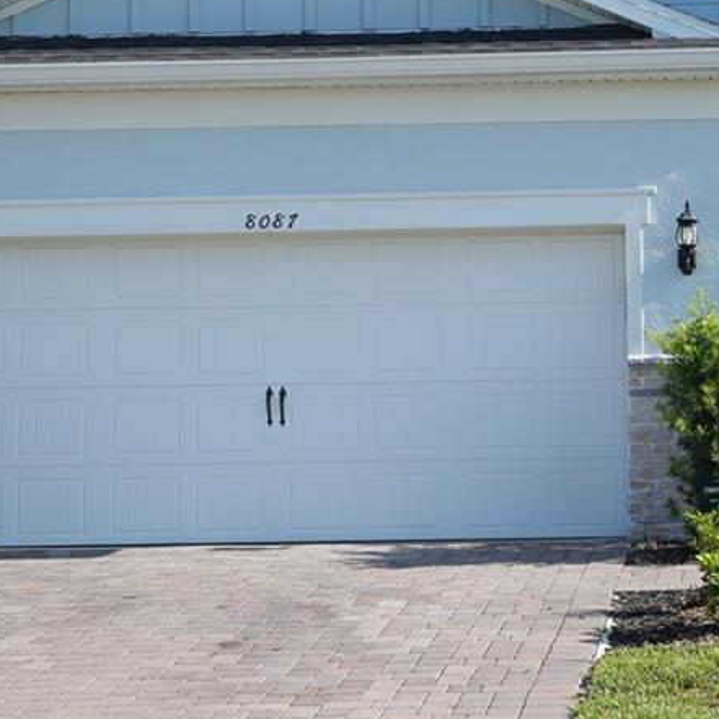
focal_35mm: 108
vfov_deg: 16.1
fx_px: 2538
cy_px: 194
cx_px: 722
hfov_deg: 15.8
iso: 80
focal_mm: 35
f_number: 4.5
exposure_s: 1/400
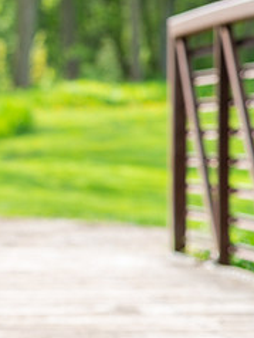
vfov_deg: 9.0
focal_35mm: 220
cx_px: -181
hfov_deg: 6.6
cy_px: 147
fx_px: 2149
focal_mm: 85
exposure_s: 1/200
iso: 100
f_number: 5
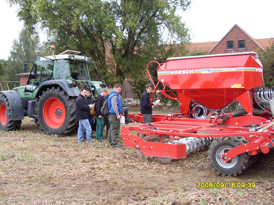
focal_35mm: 35
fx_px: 277
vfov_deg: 40.7
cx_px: 137
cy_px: 102
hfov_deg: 52.6
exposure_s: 1/125
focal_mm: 6.3
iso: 80
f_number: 2.8
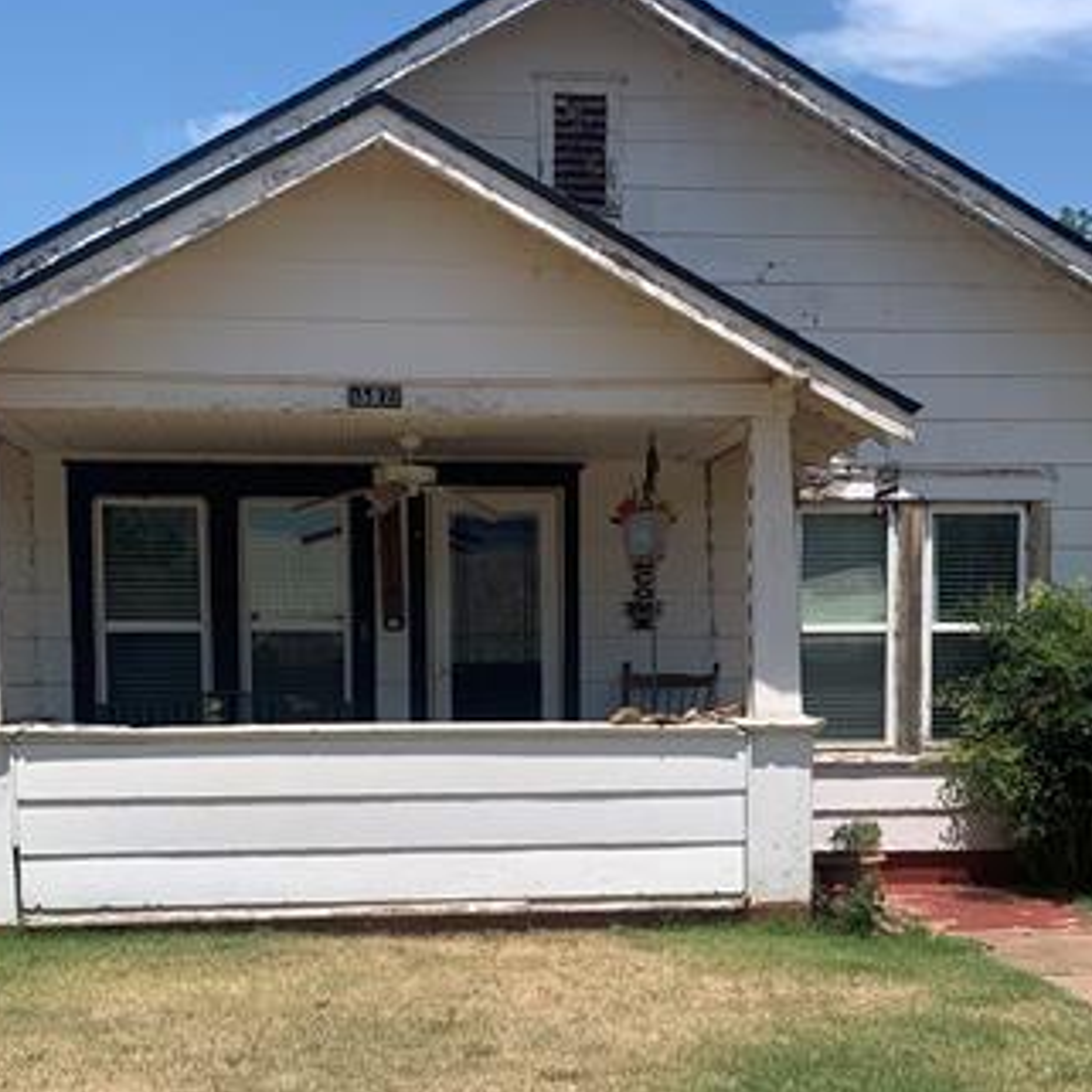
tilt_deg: -6.2
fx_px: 1963
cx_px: 606
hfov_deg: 31.1
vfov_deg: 30.5
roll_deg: +0.8
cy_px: 827
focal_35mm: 55
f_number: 1.8
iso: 25
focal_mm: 4.25
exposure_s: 1/2833
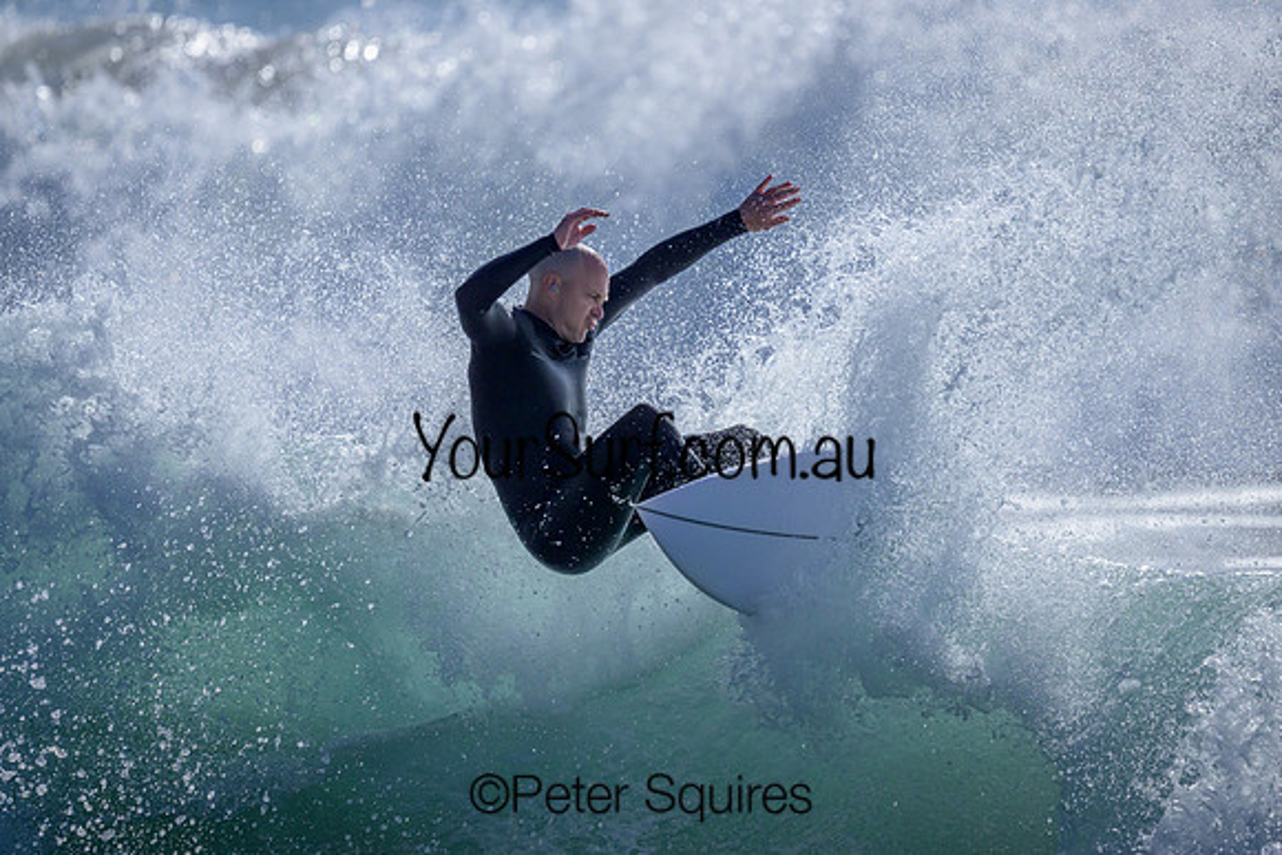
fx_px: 28494
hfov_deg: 2.6
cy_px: 428
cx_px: 641
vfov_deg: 1.7
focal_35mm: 800
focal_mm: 800
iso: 1100
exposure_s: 1/2000
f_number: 6.3
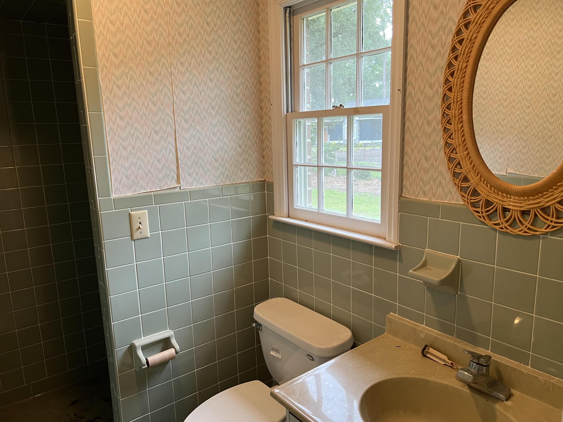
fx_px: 423
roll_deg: +1.4
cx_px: 282
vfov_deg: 53.1
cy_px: 211
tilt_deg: -11.6
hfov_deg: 67.3
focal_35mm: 26
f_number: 1.5
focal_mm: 5.7
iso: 160
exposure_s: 1/60
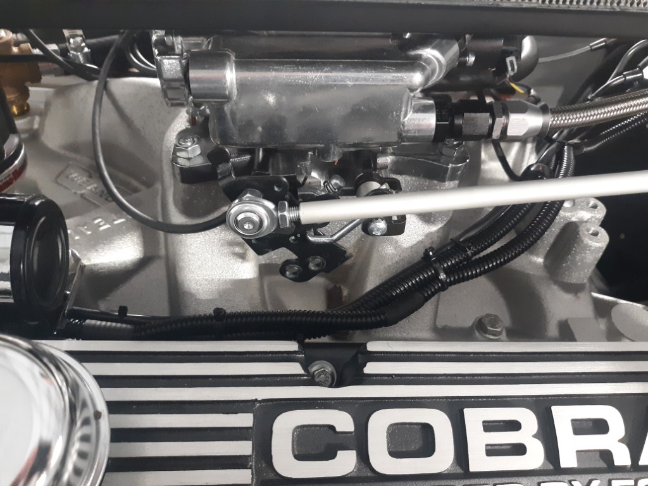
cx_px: 324
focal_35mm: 28
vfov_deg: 49.7
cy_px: 243
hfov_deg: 63.4
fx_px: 524
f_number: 1.7
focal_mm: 3.7
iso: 640
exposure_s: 1/24
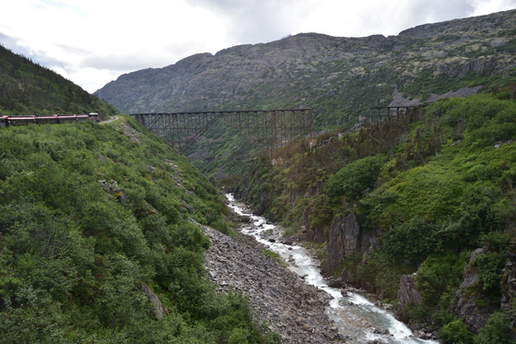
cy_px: 172
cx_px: 258
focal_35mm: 27
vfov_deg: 47.9
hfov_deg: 67.4
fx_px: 387
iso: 400
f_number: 4.5
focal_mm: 18
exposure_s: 1/1250
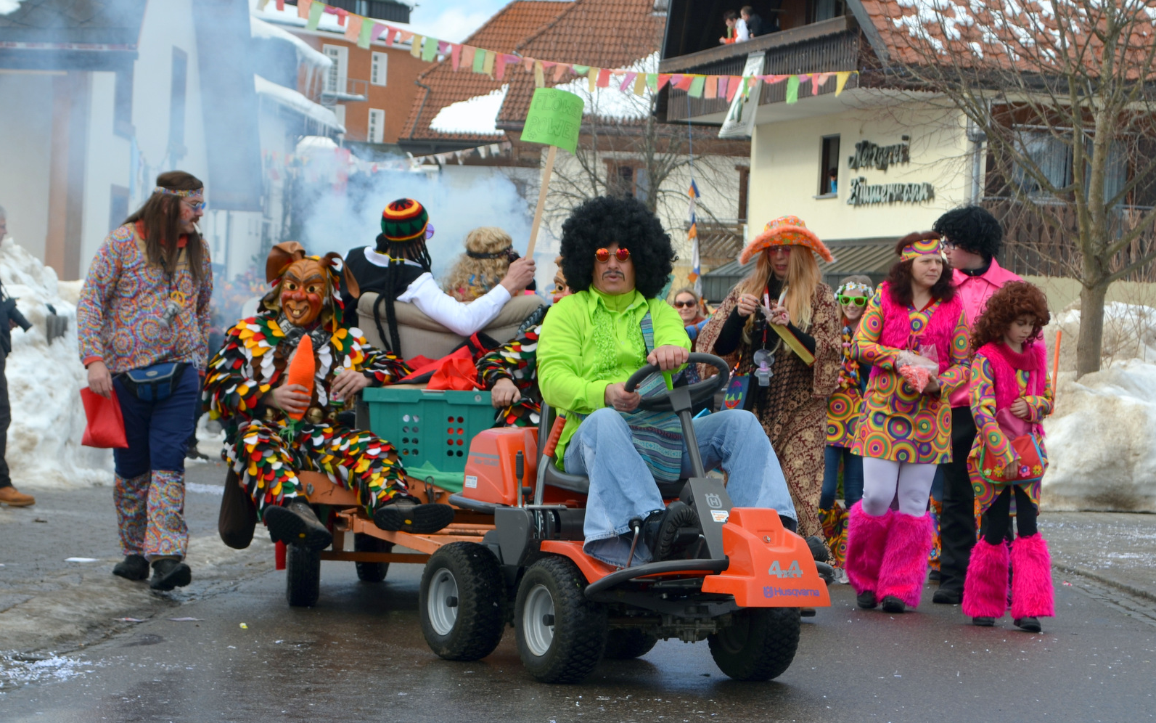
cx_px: 576
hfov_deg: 24.5
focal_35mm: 85
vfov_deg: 15.5
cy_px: 342
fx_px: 2663
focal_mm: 55
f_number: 8
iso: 100
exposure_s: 1/200
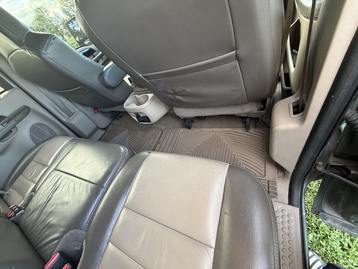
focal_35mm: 14
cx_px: 179
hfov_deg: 102.1
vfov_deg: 85.7
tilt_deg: -42.8
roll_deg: +34.7
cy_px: 134
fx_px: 145
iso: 320
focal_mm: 2.22
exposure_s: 1/94
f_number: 2.2
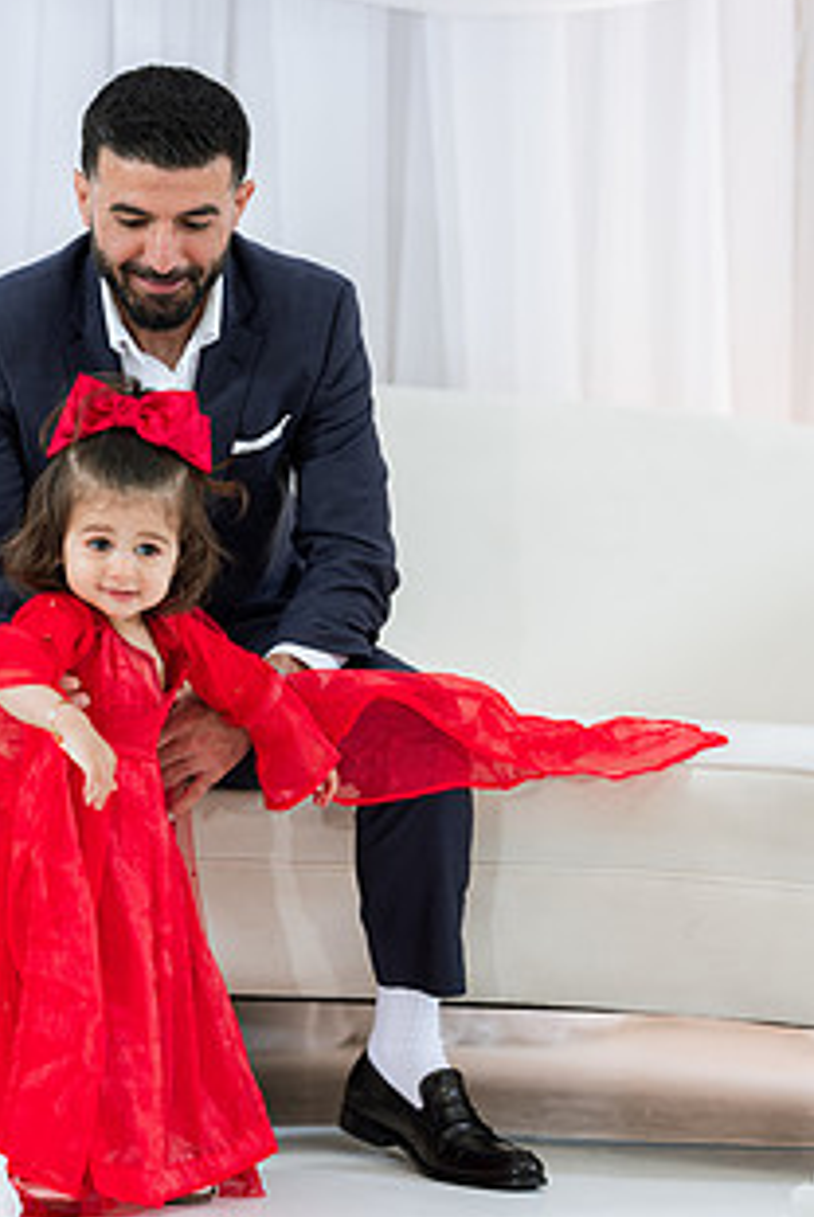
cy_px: 536
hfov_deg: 8.6
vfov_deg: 12.9
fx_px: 5380
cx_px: 231
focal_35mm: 159
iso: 400
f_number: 2
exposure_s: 1/160
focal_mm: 110
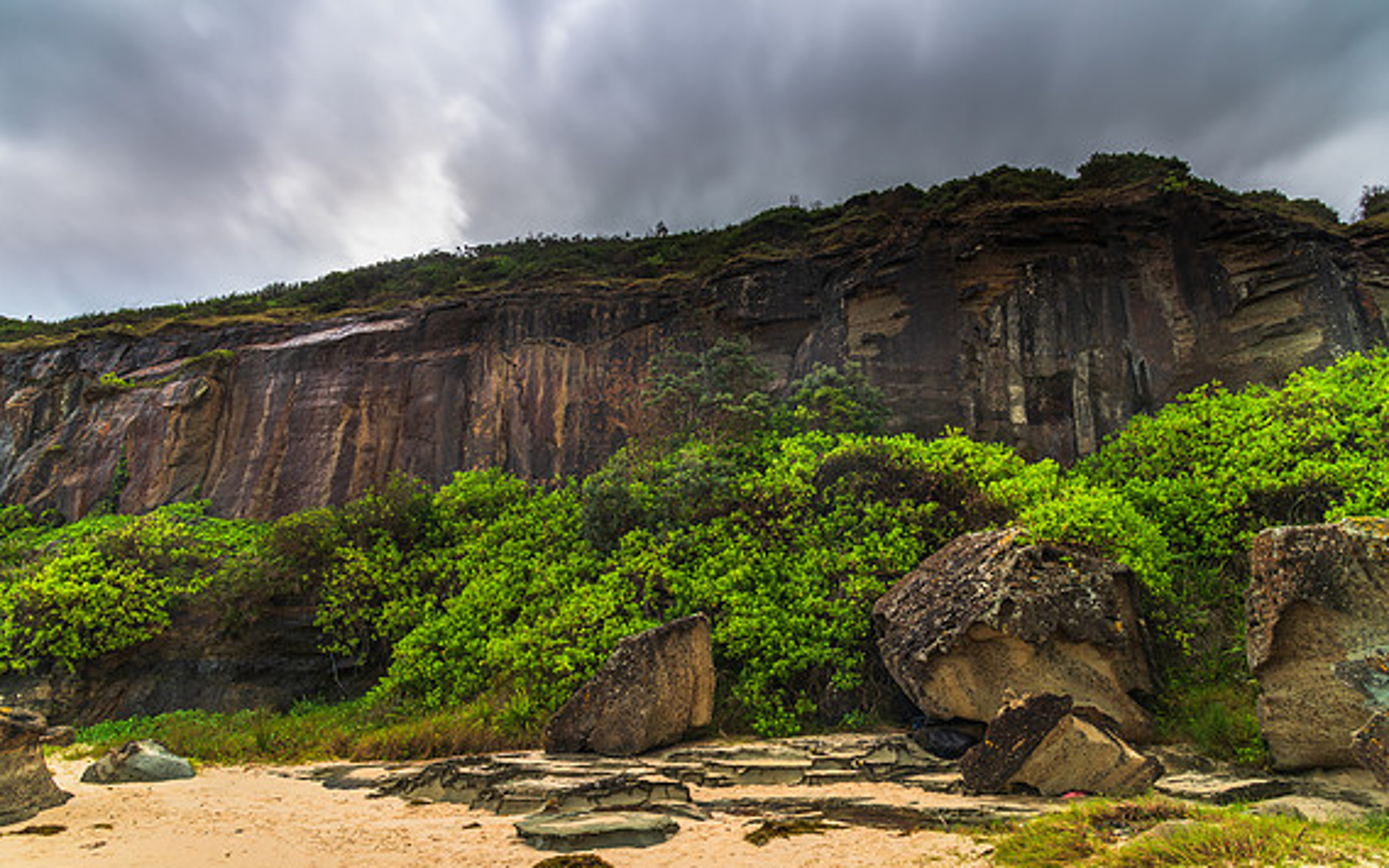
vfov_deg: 49.3
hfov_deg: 72.5
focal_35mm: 25
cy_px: 434
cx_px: 692
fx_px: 946
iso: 160
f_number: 8
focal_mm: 24
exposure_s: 8
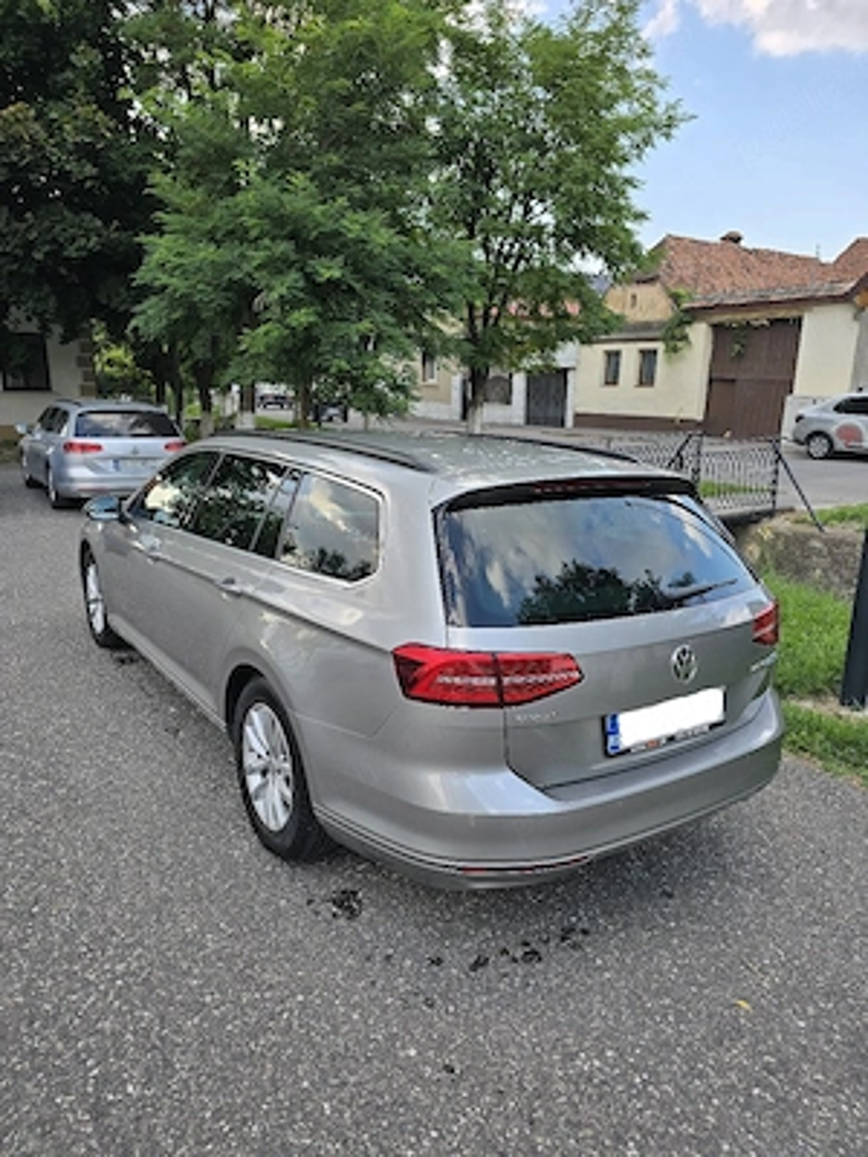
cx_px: 434
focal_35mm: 23
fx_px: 769
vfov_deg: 73.9
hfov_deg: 58.9
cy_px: 578
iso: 16
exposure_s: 1/182
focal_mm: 6.3
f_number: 1.7
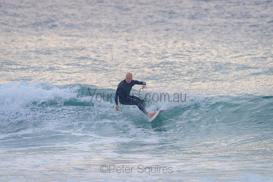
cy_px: 89
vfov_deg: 2.2
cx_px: 132
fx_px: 4651
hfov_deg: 3.4
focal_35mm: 613
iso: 400
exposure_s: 1/1250
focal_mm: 500
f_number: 5.6
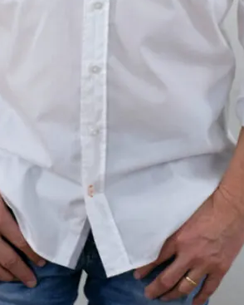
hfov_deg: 7.0
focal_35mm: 220
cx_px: 107
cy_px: -111
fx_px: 1984
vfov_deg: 8.6
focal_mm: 56
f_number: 2.8
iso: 500
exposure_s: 1/40
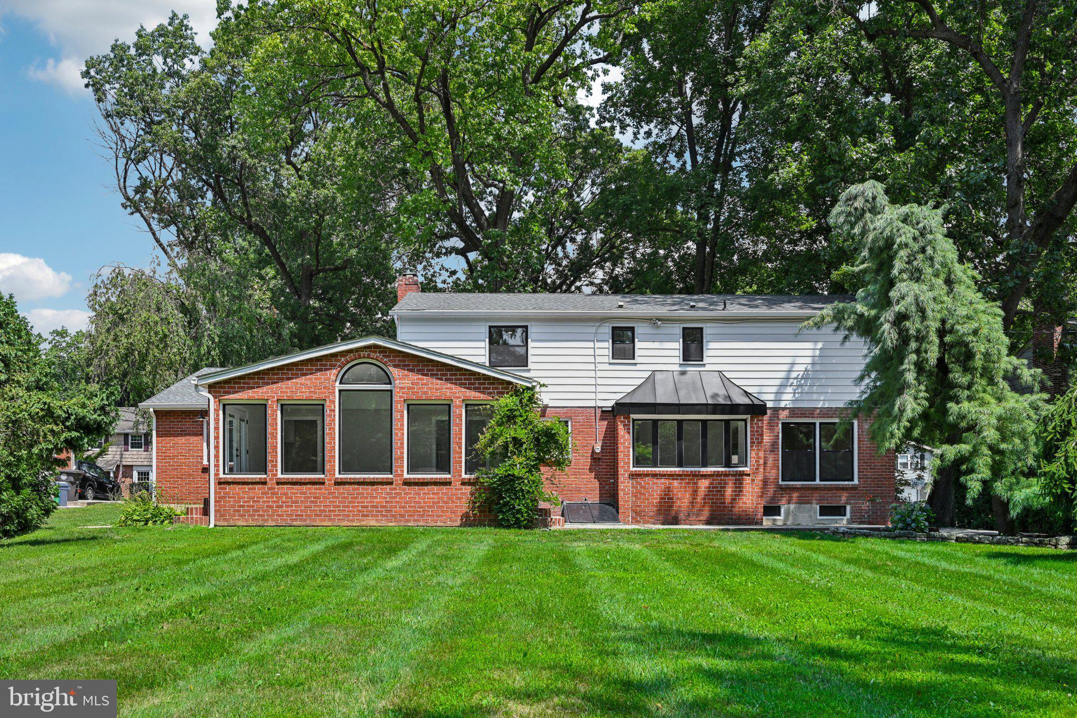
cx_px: 538
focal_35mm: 30
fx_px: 897
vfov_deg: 43.6
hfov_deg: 61.9
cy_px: 359
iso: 400
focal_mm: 30
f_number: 8
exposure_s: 1/500
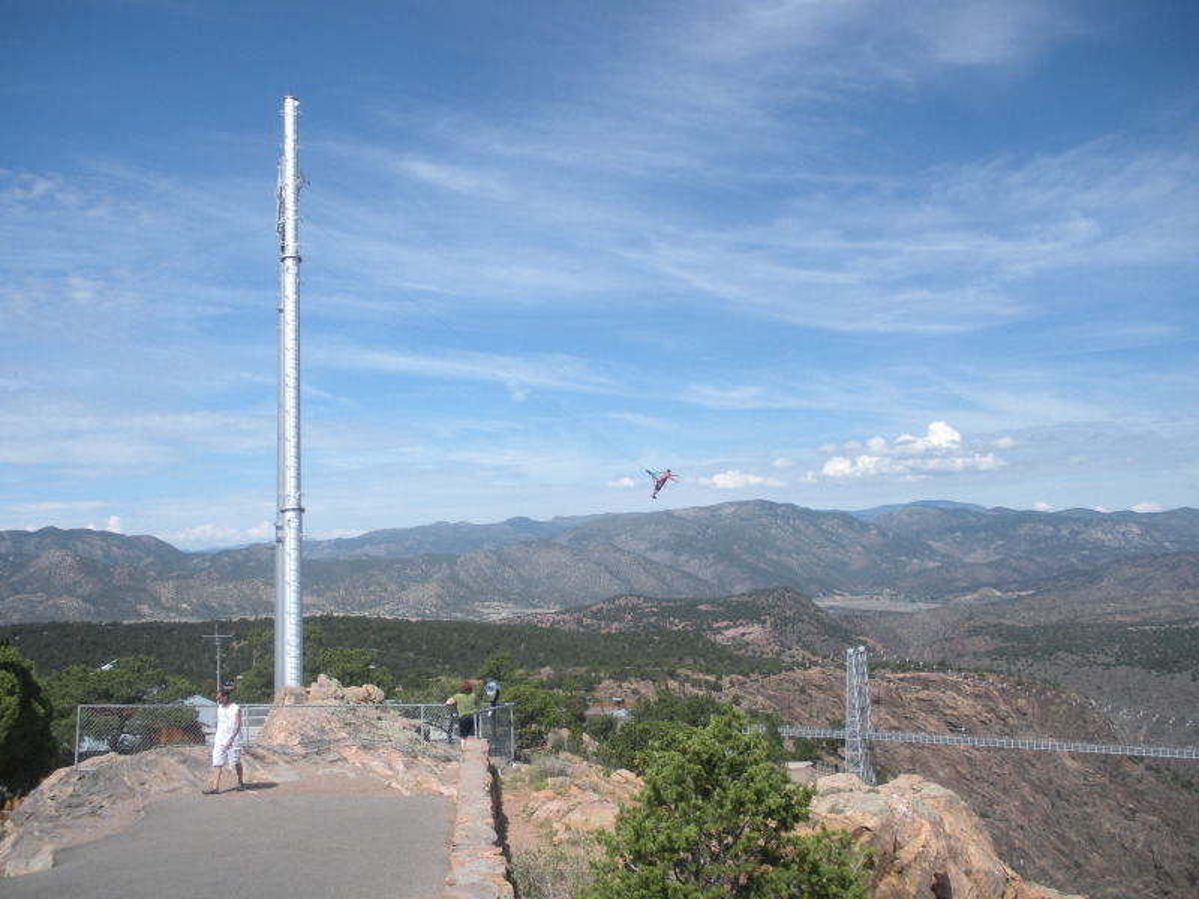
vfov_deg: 39.7
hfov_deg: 51.4
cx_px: 600
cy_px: 450
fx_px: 1247
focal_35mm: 36
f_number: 3.5
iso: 64
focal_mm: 6.3
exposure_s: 1/675
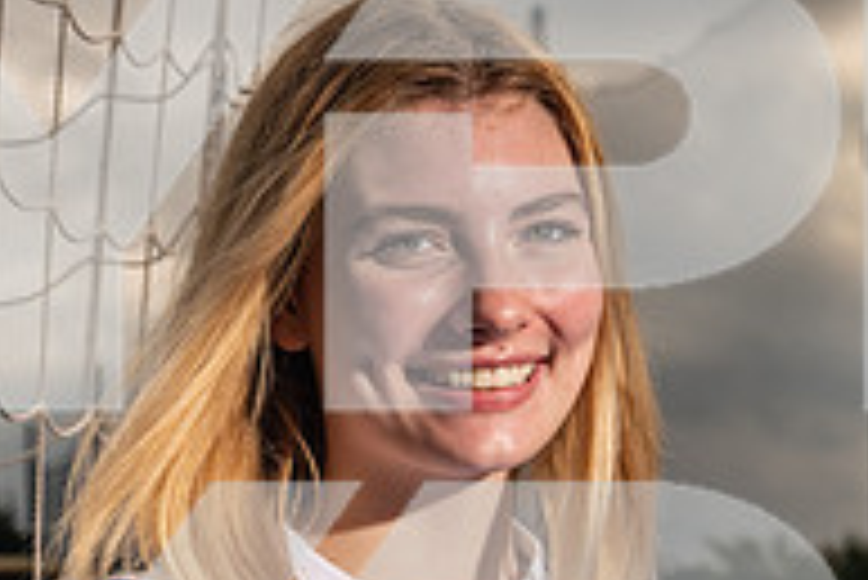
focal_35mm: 138
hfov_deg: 14.8
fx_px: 3330
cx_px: 252
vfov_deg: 9.8
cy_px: 722
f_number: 5.6
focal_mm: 46
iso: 100
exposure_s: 1/250
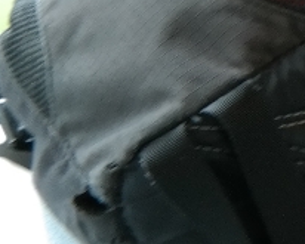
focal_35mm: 197
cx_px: 1177
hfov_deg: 7.4
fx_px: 1779
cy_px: -278
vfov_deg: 7.5
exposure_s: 1/40
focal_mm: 18
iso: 400
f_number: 3.5
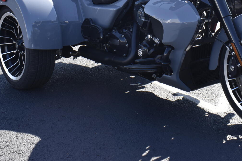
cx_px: 144
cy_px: 7
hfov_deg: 29.6
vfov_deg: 19.5
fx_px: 457
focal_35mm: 68
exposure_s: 1/250
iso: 400
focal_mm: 23
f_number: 9
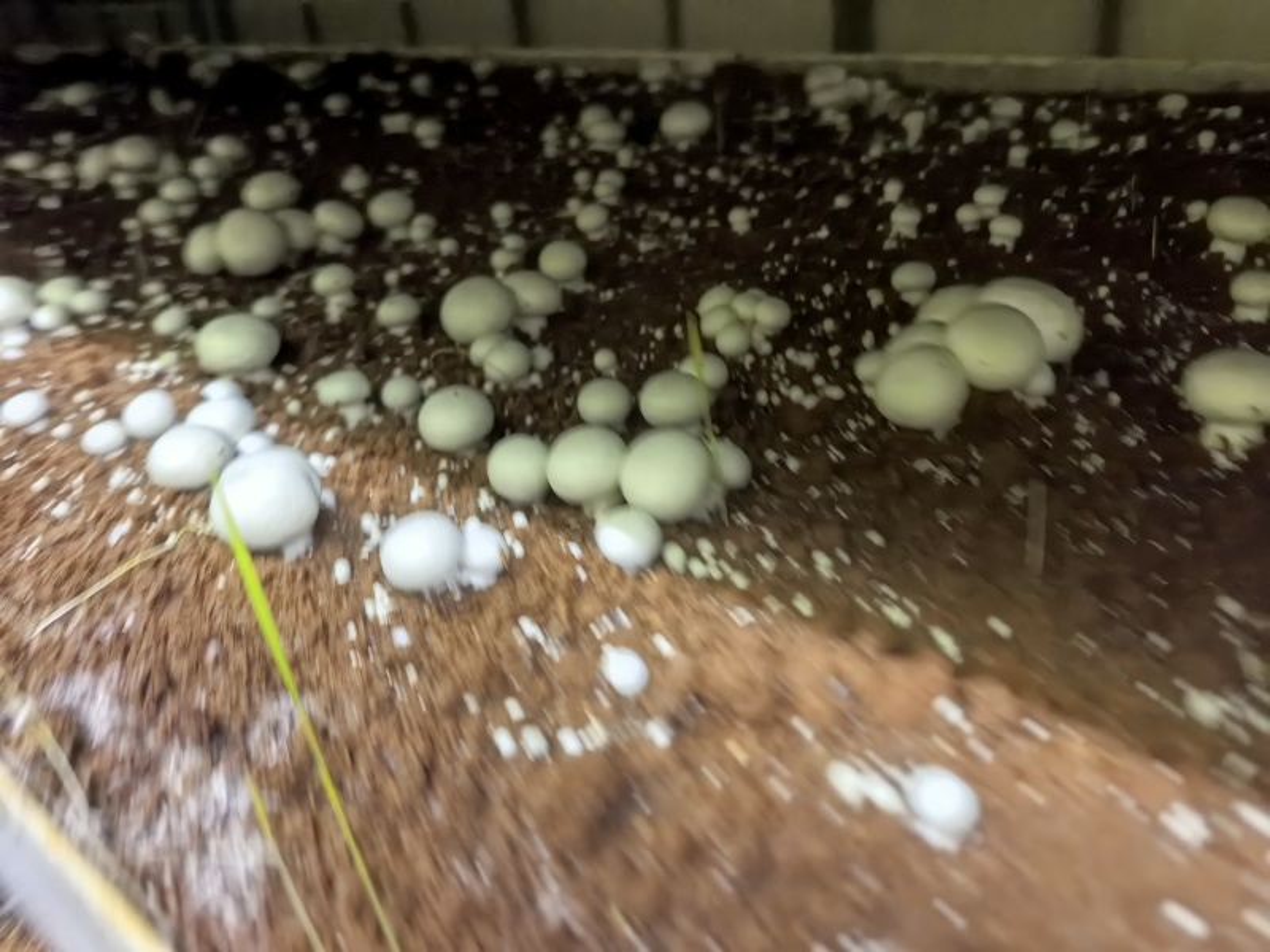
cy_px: 476
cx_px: 635
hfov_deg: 65.3
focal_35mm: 27
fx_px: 991
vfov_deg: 51.4
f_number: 1.4
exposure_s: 1/25
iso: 1250
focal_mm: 6.98
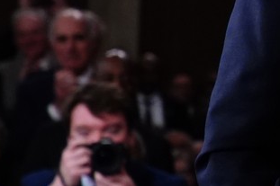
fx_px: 2791
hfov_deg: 5.5
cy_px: 4
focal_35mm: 359
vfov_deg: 3.8
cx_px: 705
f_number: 4
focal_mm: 62
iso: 3200
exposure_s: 1/400
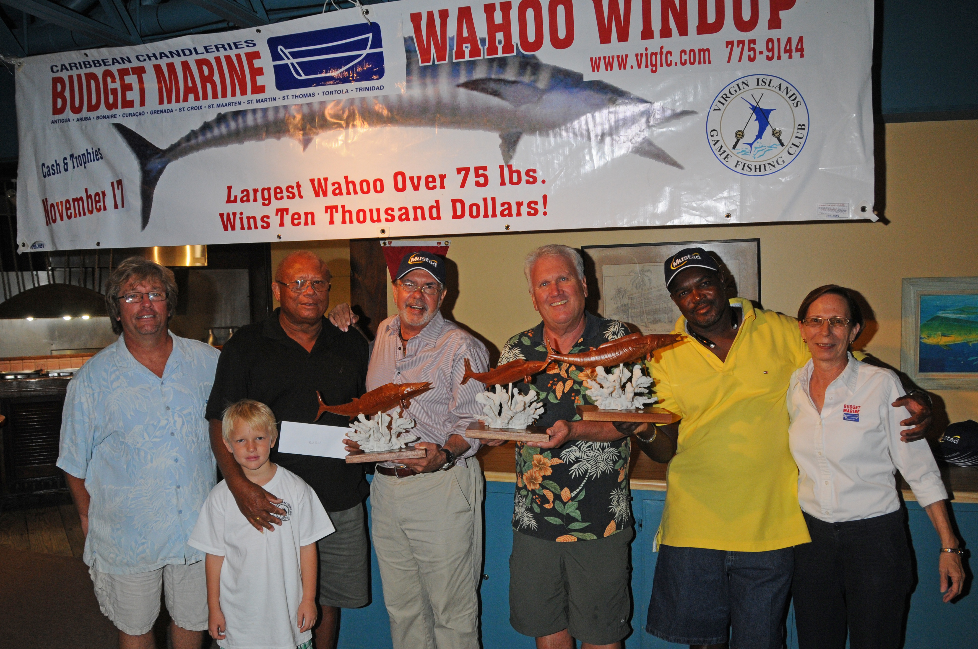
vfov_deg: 47.8
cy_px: 324
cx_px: 489
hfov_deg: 67.4
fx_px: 733
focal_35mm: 27
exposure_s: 1/60
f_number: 6.3
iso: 640
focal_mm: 18
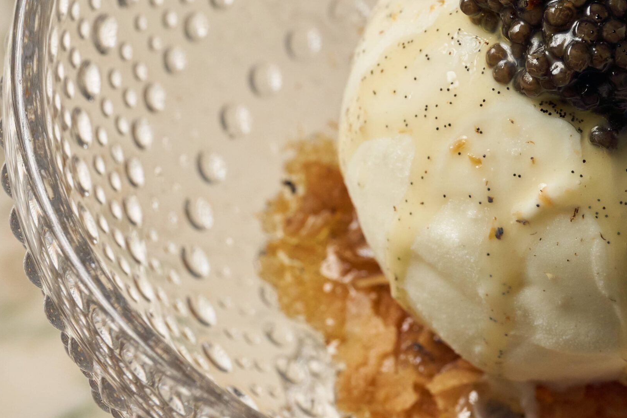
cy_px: 119
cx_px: 400
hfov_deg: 8.3
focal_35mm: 249
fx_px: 4336
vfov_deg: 5.5
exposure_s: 1/160
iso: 1000
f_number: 9
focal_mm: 105
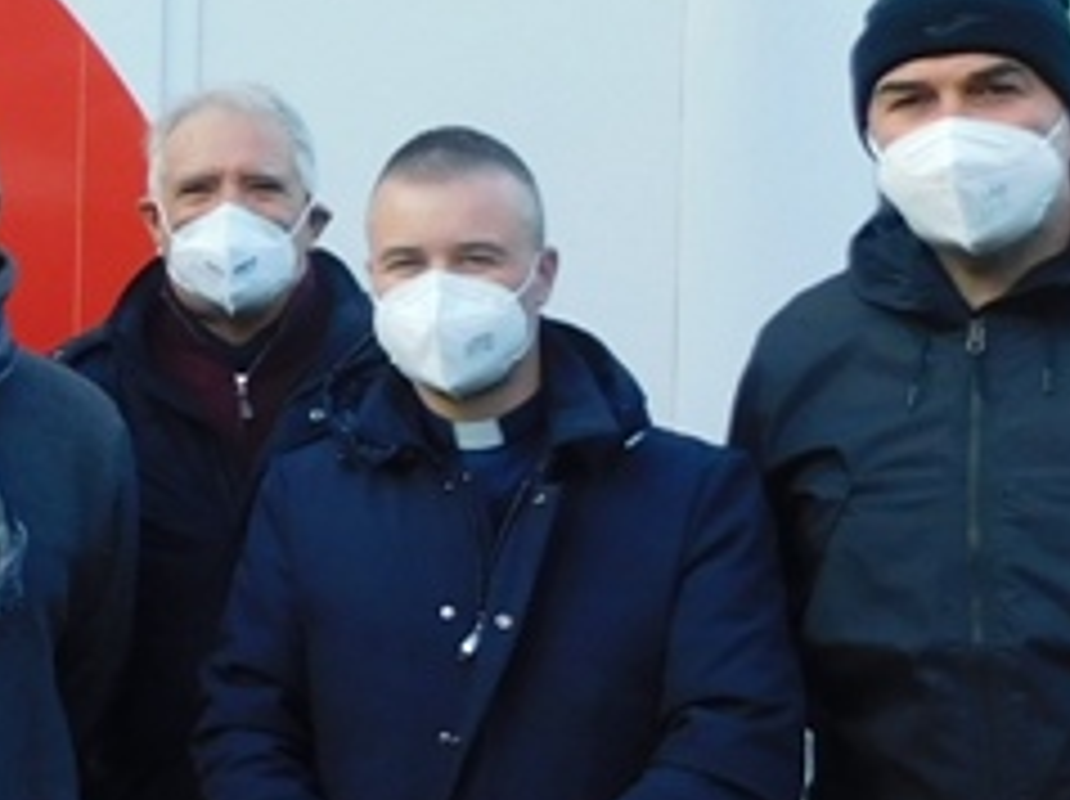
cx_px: -832
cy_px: 256
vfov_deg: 14.9
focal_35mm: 99
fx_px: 3057
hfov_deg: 16.7
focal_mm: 4
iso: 125
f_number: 3
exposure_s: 1/200
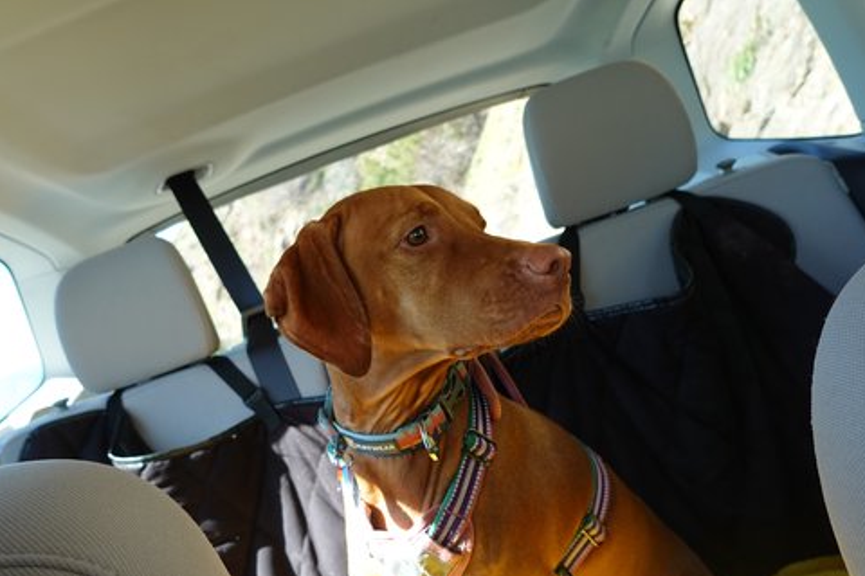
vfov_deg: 40.9
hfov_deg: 58.0
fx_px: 769
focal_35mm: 32
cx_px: 328
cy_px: 353
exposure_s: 1/40
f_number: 2.8
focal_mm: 9
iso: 100
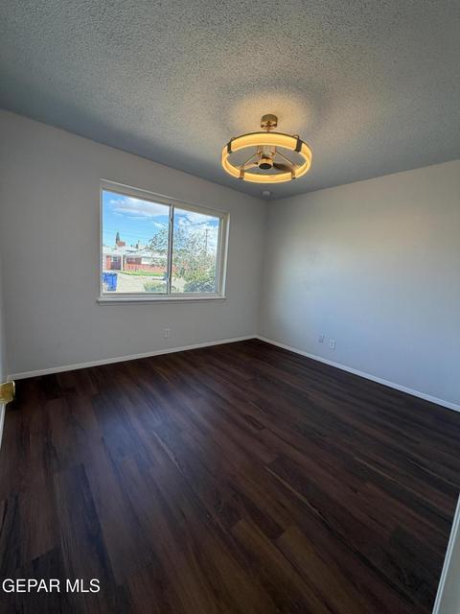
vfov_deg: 102.1
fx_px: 248
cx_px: 230
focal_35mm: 14
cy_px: 307
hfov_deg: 85.7
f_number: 2.2
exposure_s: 1/120
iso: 125
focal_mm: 2.22
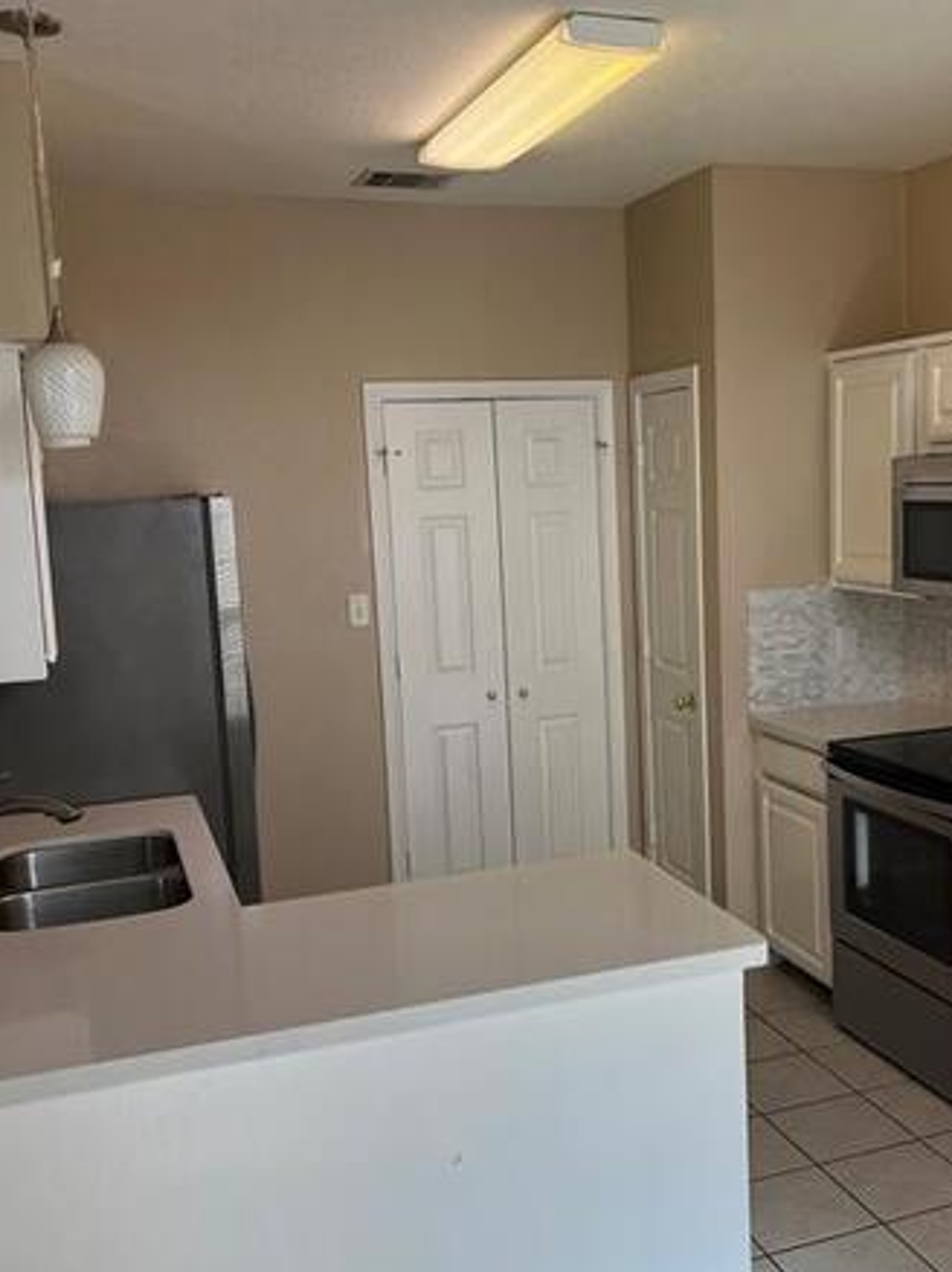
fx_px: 1395
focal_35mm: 38
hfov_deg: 37.4
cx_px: 601
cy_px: 651
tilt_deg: -6.7
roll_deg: +2.9
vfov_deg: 49.0
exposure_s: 1/266
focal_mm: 5.7
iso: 40
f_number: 1.5
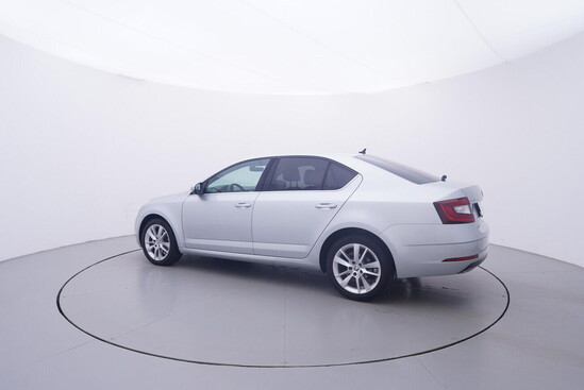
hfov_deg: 77.3
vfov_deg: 56.2
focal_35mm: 22
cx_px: 292
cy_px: 195
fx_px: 365
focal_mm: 15
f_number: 5
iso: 200
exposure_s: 1/80
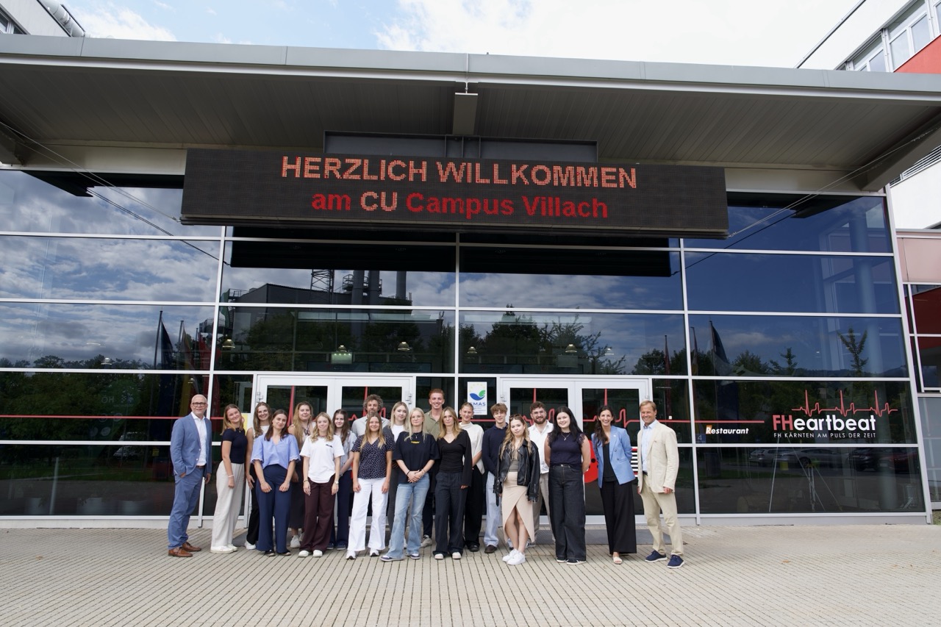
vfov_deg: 53.1
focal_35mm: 24
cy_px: 314
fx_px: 627
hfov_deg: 73.8
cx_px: 470
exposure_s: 1/160
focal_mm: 24
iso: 100
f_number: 5
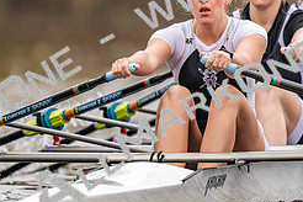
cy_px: 33
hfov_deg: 1.5
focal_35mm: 1413
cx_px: 287
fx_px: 11892
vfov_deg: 1.0
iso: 3600
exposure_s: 1/2500
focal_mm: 600
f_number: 4
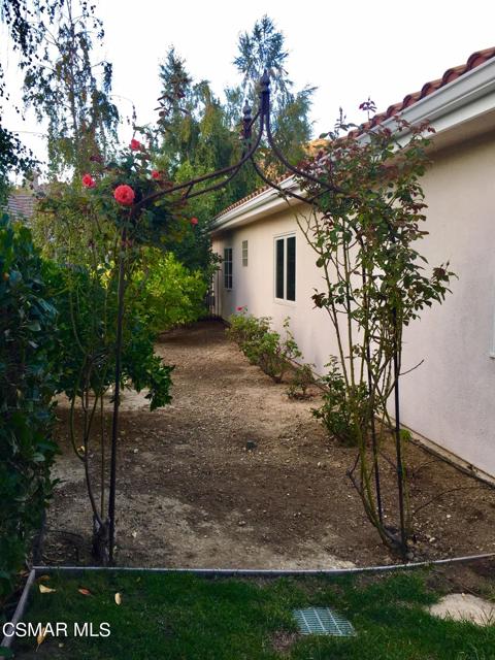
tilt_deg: -5.1
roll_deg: +0.2
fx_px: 553
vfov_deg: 61.7
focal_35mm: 29
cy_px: 330
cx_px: 248
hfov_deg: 48.2
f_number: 2.2
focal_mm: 4.15
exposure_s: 1/120
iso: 32
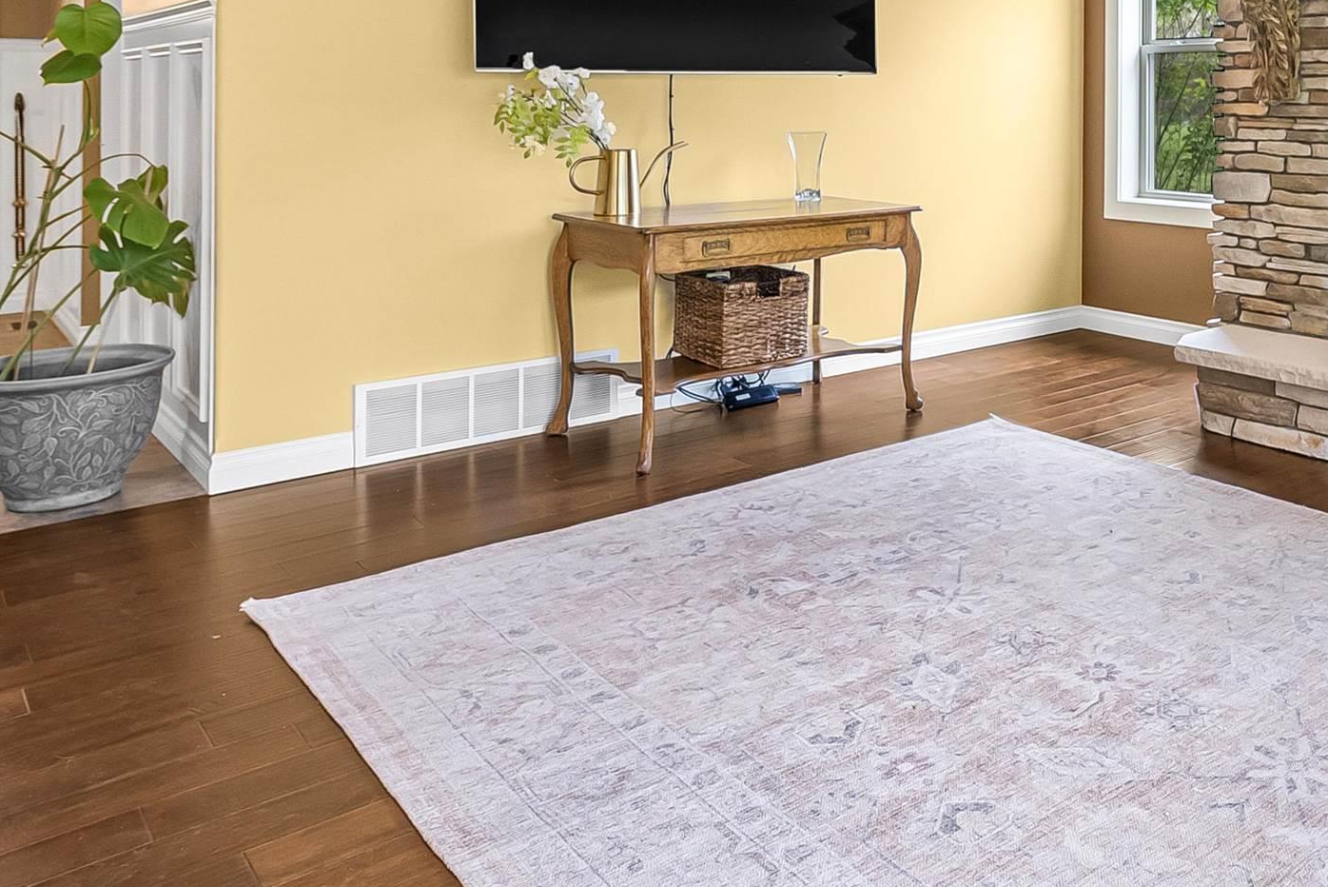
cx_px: 1094
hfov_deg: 52.8
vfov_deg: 37.3
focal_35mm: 33
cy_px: 84
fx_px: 1218
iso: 1600
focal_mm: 15
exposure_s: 1/25
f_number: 7.1
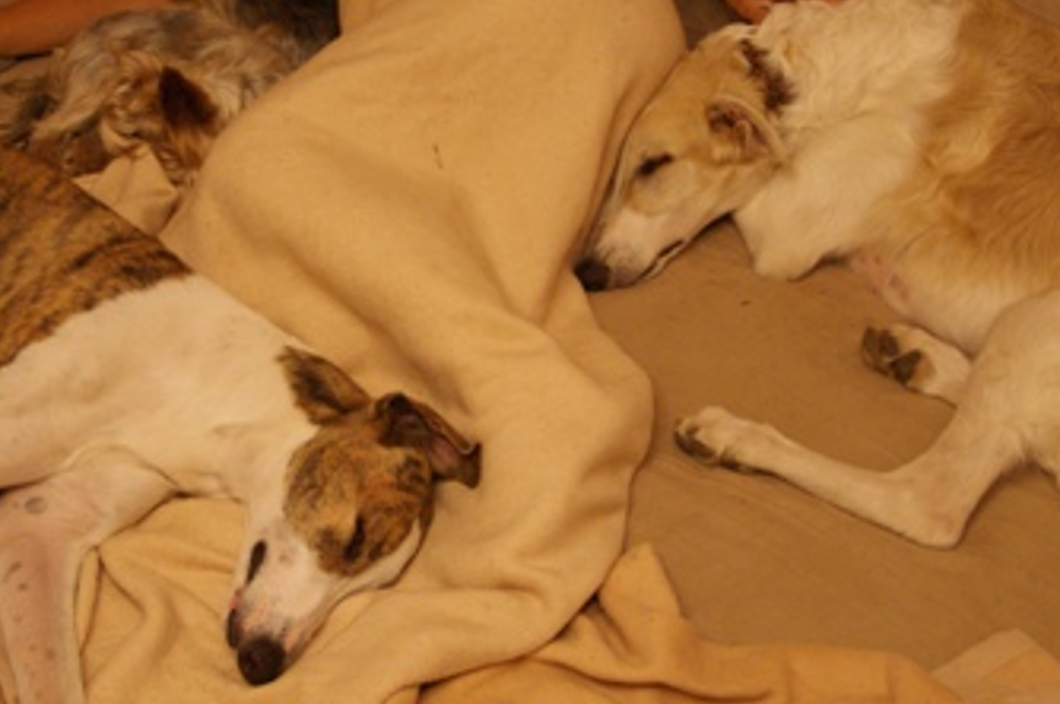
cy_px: 314
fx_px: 2030
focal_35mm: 69
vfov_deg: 19.7
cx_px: 381
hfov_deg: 29.1
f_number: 4
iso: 400
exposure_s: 1/20
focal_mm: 24
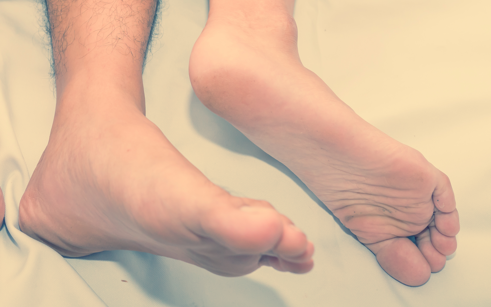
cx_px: 38
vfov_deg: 16.0
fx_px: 1070
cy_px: -1
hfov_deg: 25.0
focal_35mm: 80
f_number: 5
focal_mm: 35
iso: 1000
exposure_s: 1/160
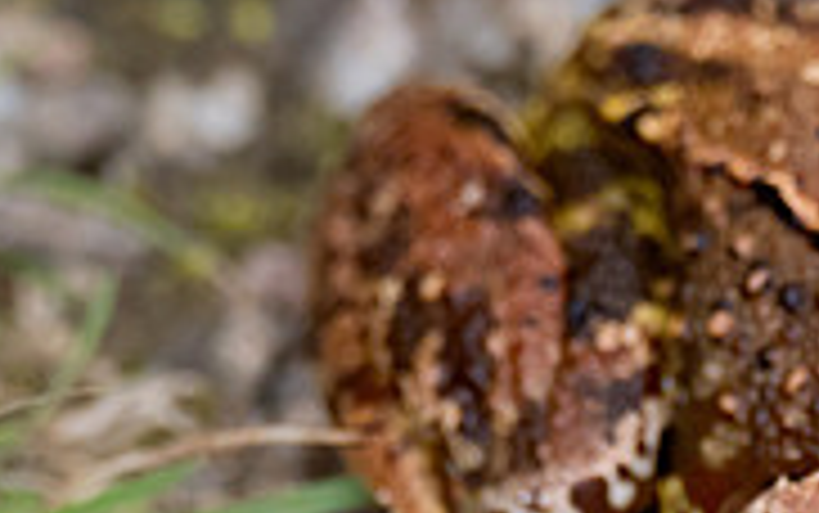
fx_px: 68253
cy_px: 540
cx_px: 1203
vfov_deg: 0.4
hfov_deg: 0.7
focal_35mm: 3056
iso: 1000
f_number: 5.6
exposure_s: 1/1250
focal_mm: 420
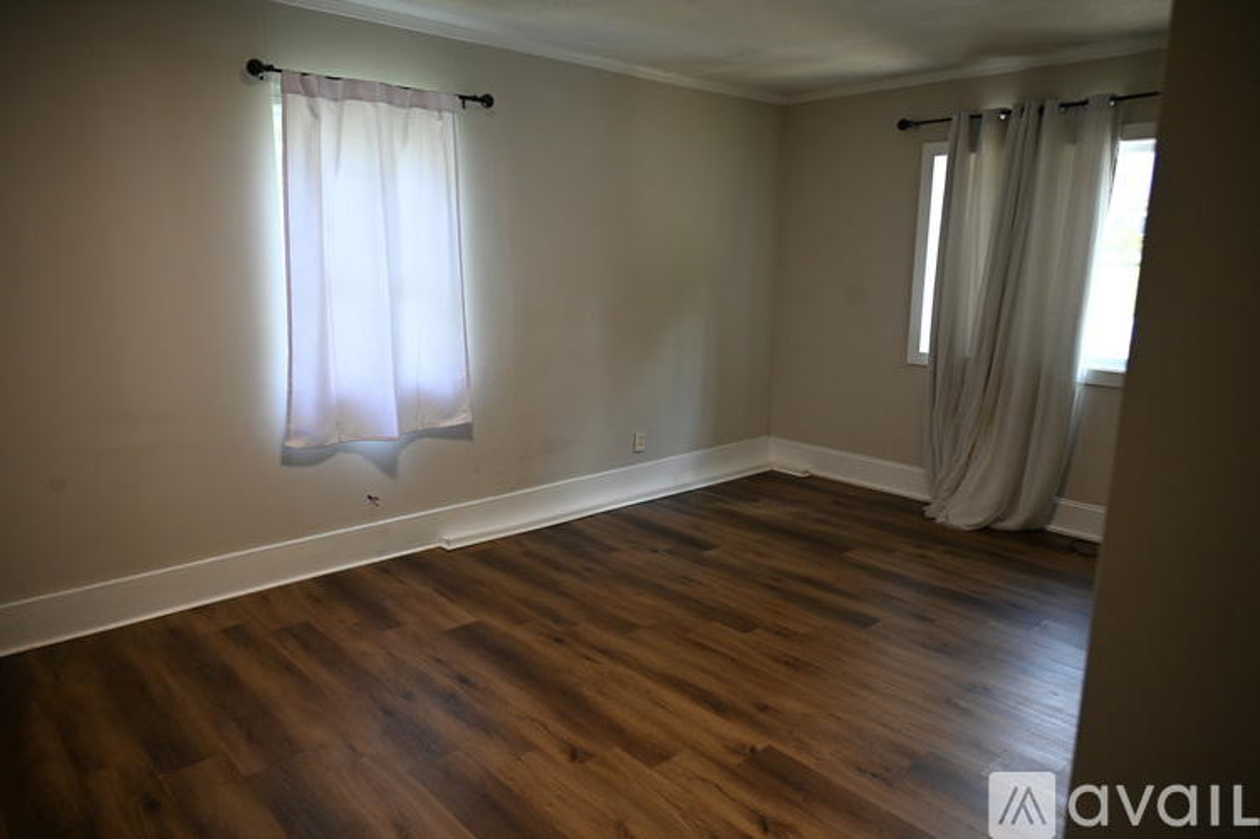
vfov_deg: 53.1
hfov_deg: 73.8
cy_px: 420
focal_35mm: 24
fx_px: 840
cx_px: 630
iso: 800
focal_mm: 24
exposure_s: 1/125
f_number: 4
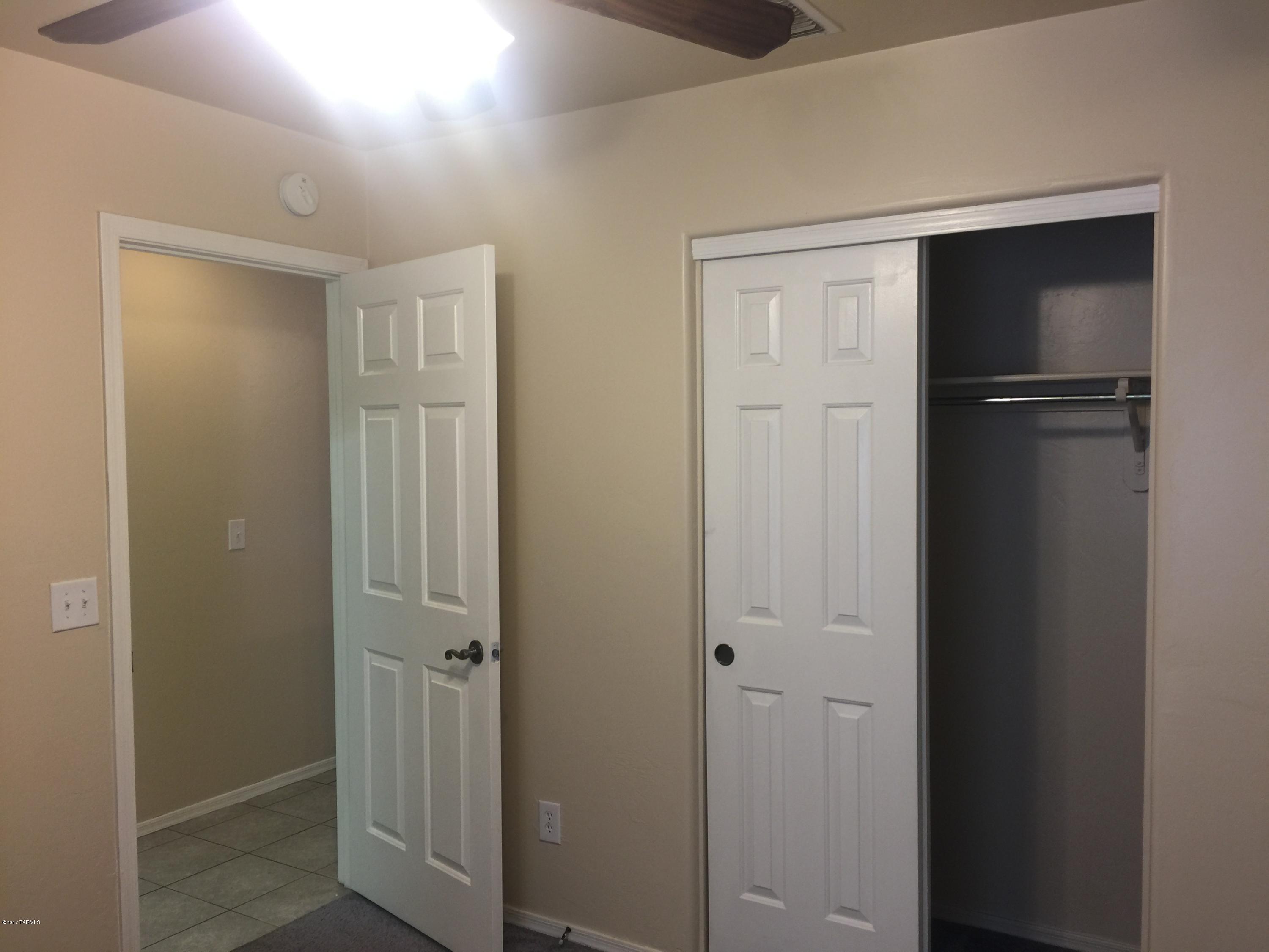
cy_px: 476
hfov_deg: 61.7
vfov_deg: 48.2
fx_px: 1063
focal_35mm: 29
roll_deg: +0.3
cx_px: 634
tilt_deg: +0.3
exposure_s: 1/15
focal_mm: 4.15
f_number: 2.2
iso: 32
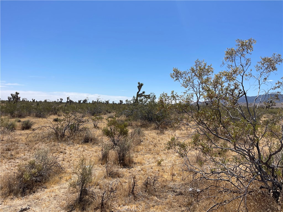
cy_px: 106
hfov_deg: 69.4
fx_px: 204
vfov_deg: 54.9
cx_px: 142
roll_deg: -2.1
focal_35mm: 25
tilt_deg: +0.5
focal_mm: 5.1
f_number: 1.6
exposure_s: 1/5917
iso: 32
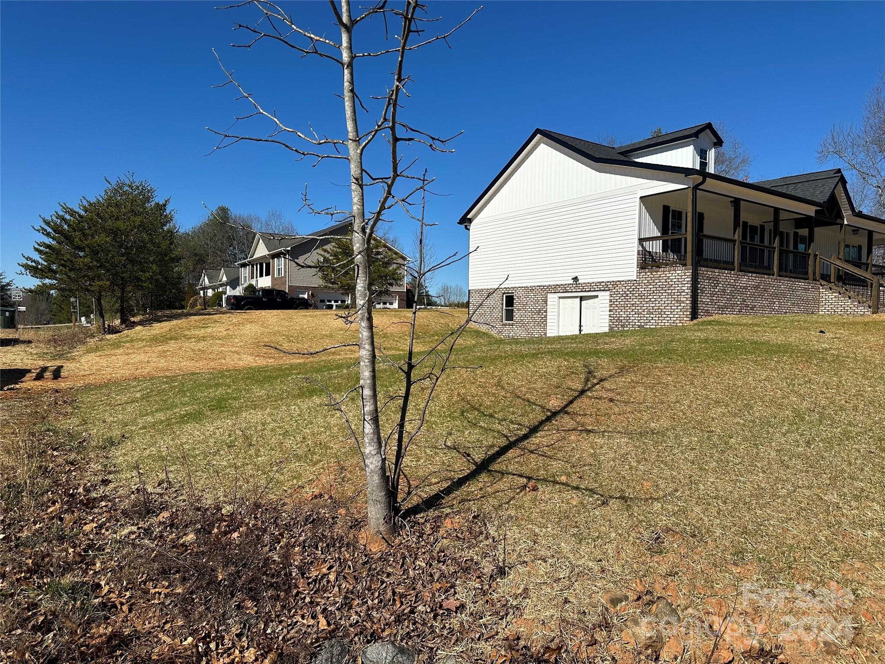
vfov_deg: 56.8
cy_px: 332
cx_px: 442
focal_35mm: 24
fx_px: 614
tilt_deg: -0.7
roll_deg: -1.1
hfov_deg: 71.6
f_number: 1.78
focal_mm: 6.86
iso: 80
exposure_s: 1/6623
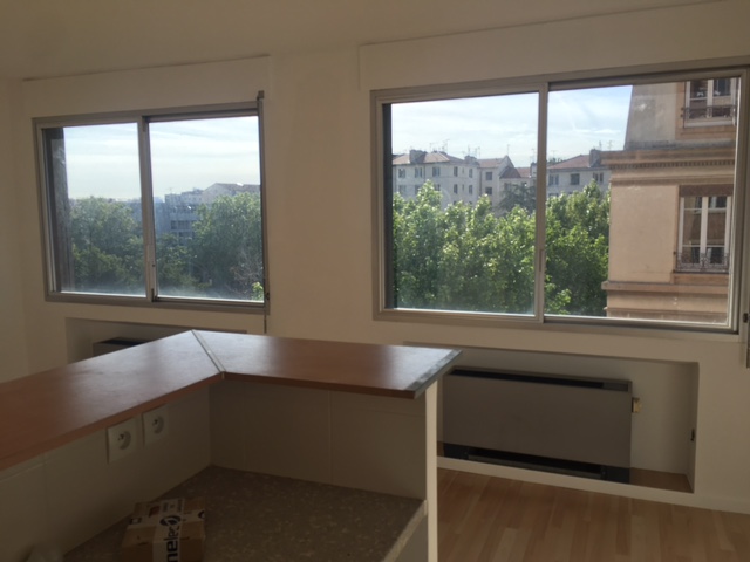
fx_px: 628
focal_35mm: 29
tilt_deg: -7.2
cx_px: 375
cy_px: 281
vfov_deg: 48.2
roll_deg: +3.4
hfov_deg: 61.7
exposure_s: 1/894
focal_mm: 4.15
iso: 25
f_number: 2.2
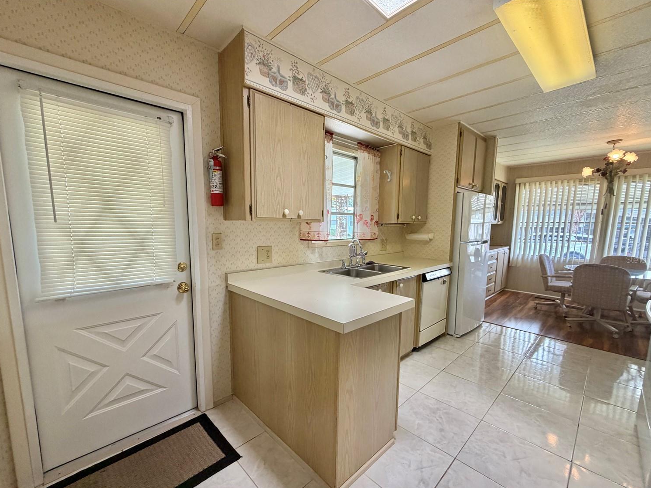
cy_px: 259
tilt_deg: -6.6
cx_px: 318
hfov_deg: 98.2
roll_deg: -0.3
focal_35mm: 15
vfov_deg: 81.7
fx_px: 282
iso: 200
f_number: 2.2
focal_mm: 2.22
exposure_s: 1/120
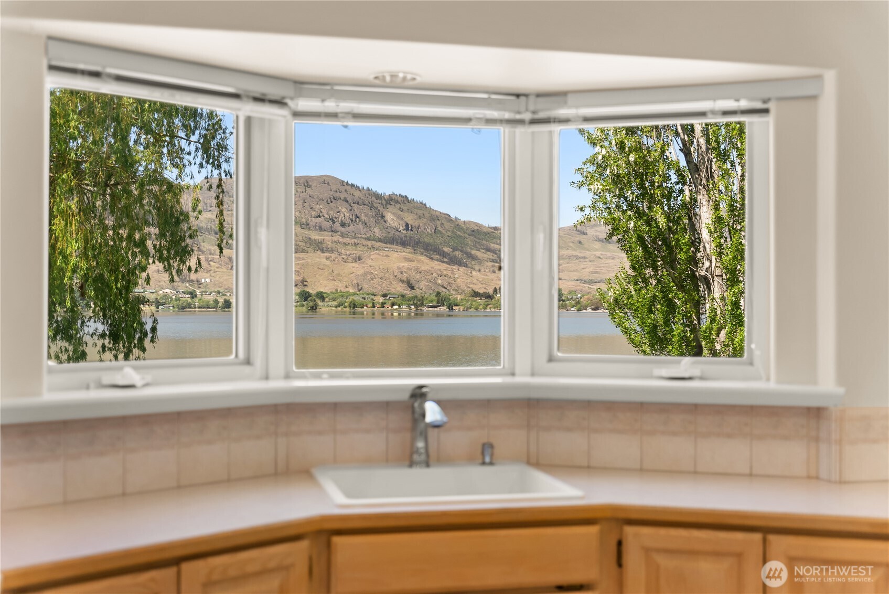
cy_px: 297
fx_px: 998
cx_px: 444
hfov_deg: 48.0
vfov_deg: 33.1
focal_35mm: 40
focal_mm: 40.4
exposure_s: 1/200
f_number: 2.8
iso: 400
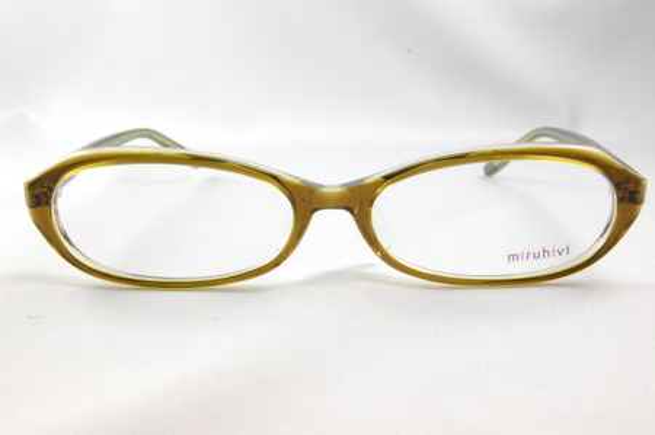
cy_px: 218
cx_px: 328
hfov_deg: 43.6
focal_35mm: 45
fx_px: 818
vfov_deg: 29.8
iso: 800
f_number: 18
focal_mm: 30
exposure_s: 1/5
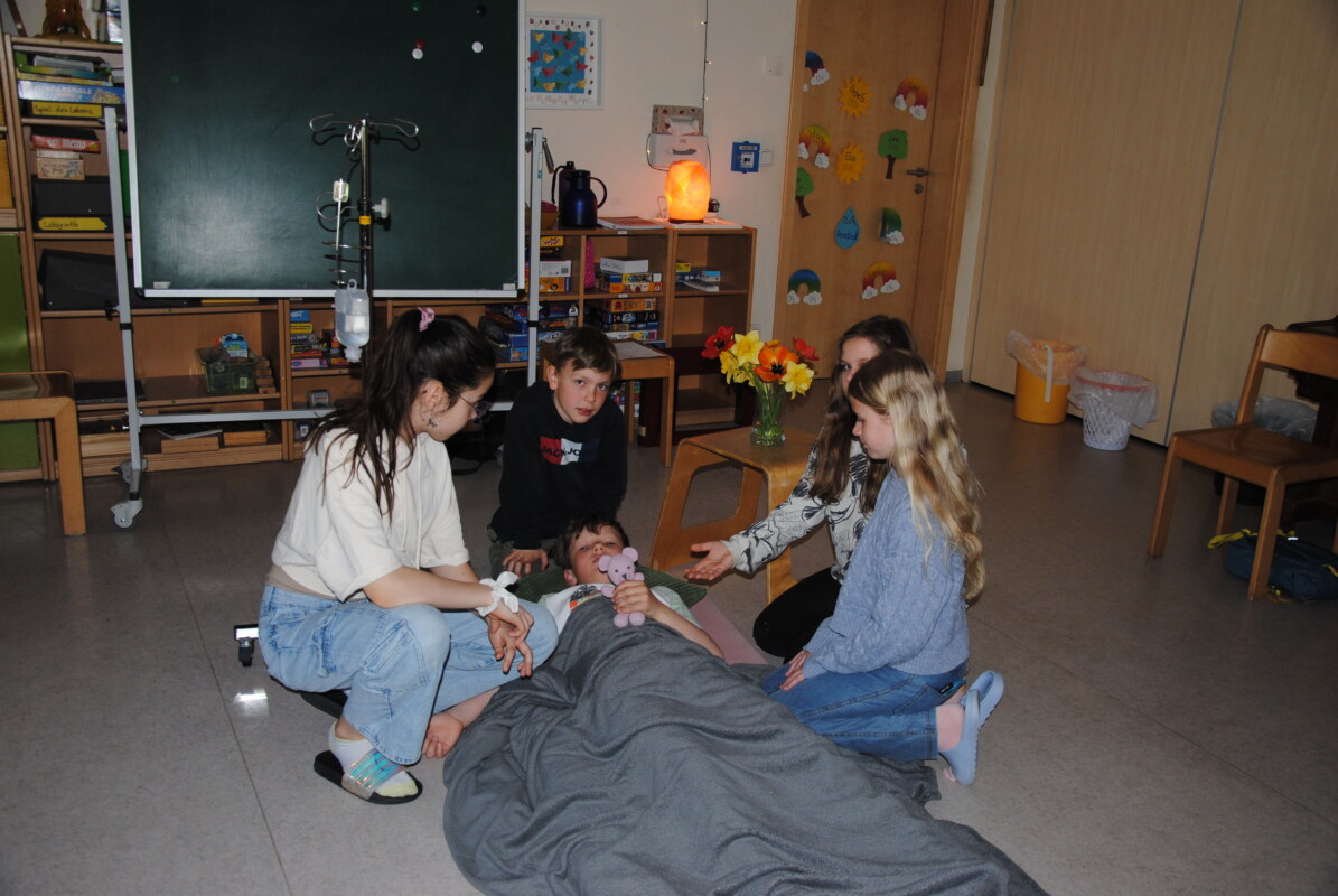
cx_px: 669
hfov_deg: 57.2
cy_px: 448
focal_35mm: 33
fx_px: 1228
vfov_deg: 40.1
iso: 200
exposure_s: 1/60
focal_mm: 22
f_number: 3.8
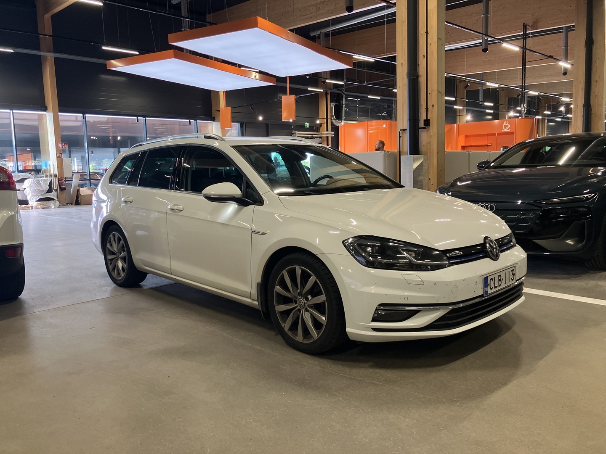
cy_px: 227
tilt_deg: -3.2
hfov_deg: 63.4
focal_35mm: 28
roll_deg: +3.0
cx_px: 303
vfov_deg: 49.7
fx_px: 490
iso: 100
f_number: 1.8
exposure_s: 1/60
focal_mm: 3.99
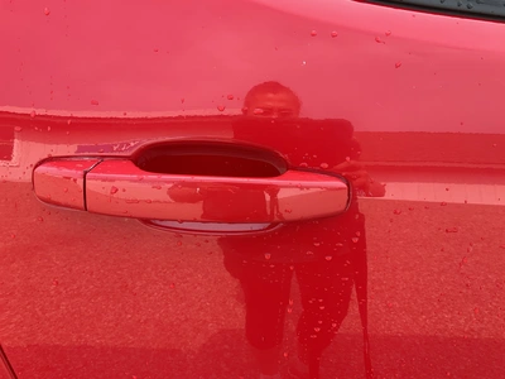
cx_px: 252
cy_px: 190
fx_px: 423
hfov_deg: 61.7
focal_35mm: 29
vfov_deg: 48.2
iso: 25
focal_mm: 3
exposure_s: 1/284
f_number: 1.8
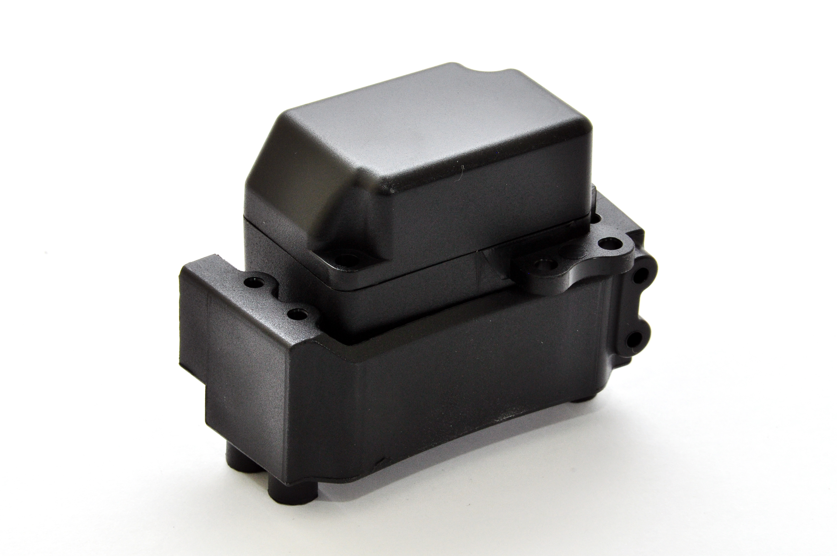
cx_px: 400
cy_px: 264
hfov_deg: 10.8
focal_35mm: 191
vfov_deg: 7.2
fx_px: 4436
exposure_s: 1/60
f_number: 22
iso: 400
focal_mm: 116
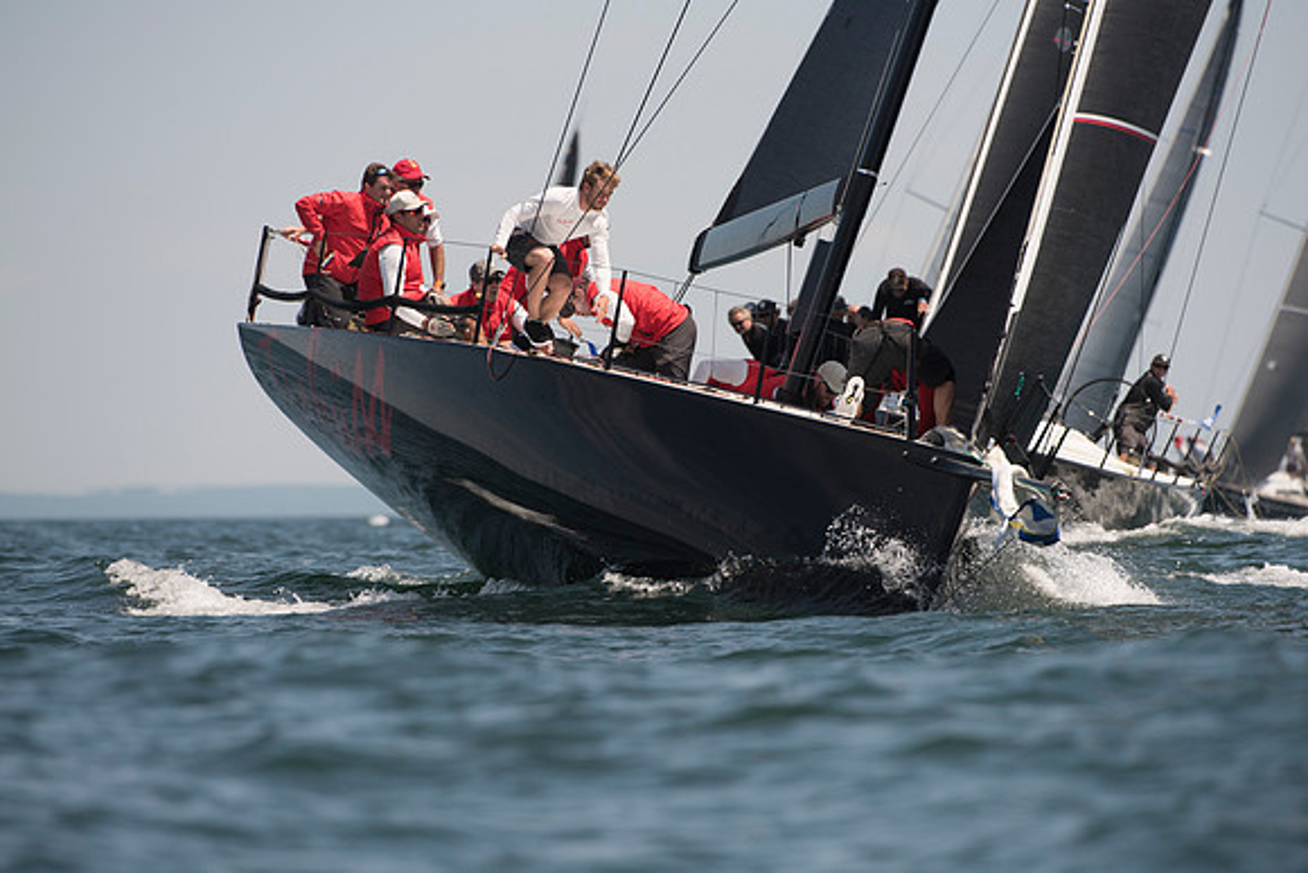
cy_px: 436
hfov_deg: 5.2
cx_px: 654
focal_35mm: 400
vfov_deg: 3.4
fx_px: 14536
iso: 320
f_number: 6.3
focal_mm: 400
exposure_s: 1/1600
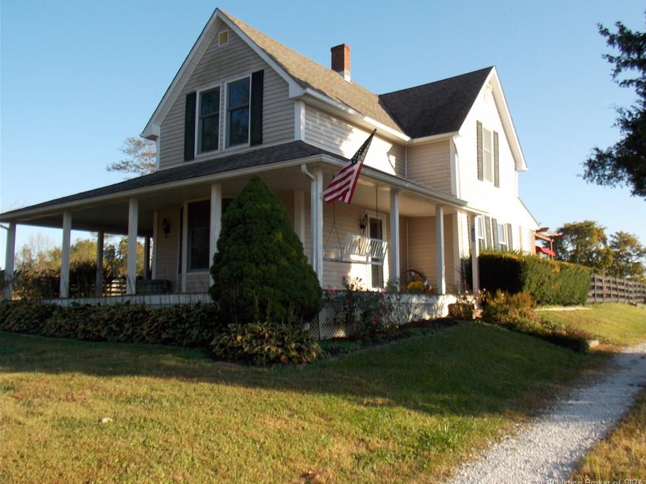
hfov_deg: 58.3
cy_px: 239
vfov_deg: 45.4
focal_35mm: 31
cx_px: 333
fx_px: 578
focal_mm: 5.3
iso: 80
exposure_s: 1/320
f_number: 3.3
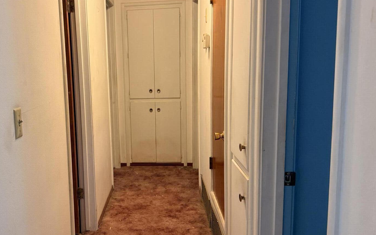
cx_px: 131
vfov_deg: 34.4
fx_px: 379
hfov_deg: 51.9
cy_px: 114
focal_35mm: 37
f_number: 1.78
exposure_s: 1/60
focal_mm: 6.76
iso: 320
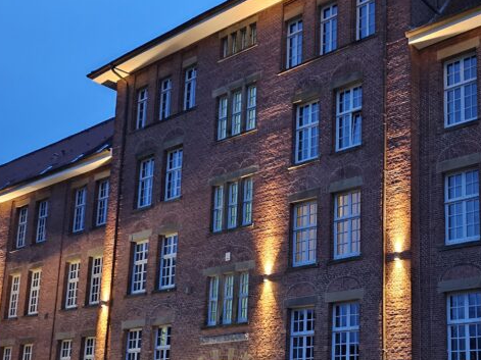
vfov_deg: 28.5
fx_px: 695
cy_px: 284
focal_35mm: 50
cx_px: 330
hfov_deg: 37.7
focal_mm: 6.3
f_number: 1.7
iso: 1250
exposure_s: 1/24
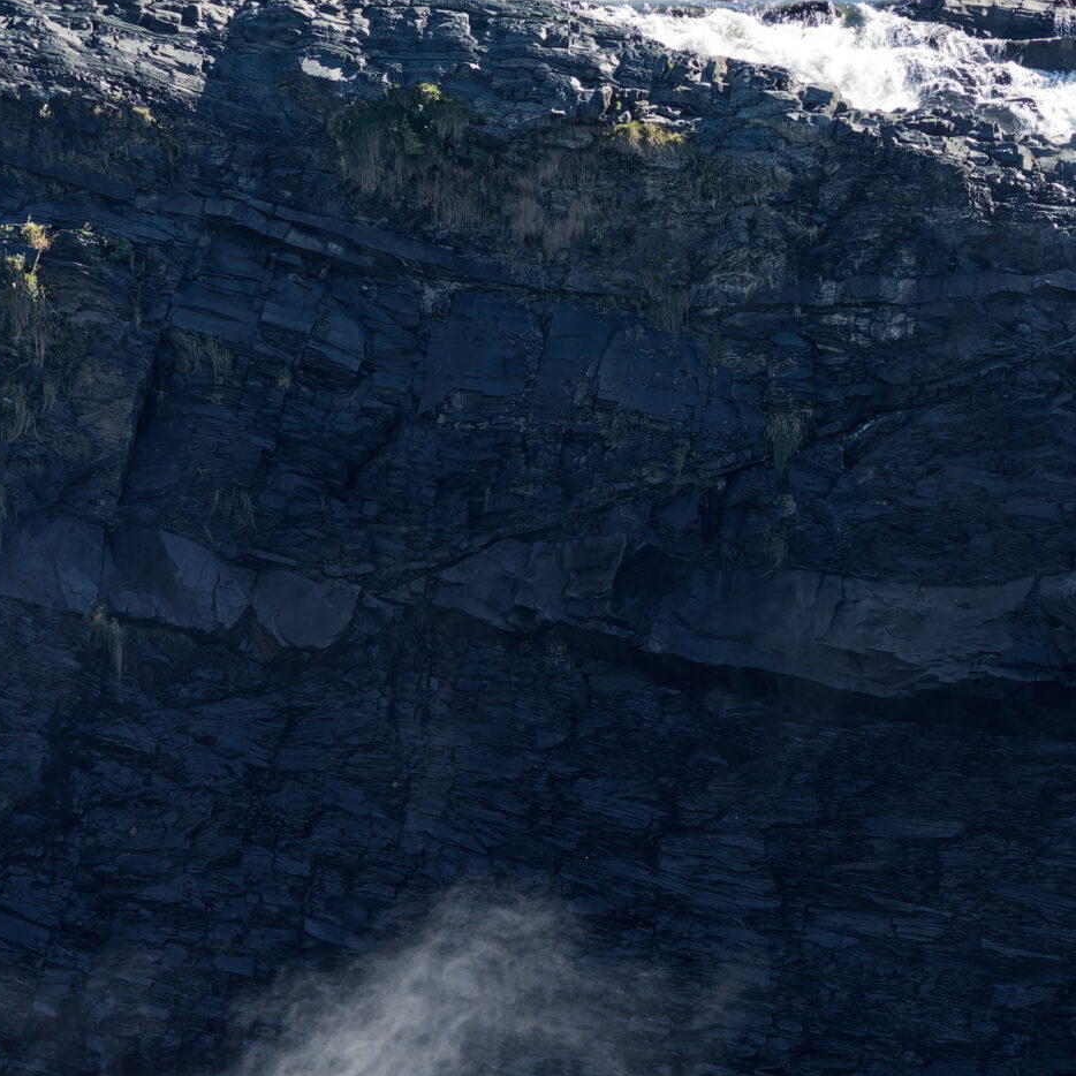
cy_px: 733
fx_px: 18428
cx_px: 1096
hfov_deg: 3.3
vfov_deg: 3.3
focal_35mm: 524
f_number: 7.1
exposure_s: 1/800
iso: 800
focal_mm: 150
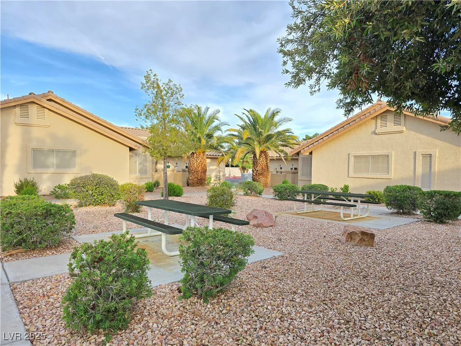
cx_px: 230
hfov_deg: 73.9
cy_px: 173
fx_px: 306
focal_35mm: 23
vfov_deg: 58.9
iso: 12
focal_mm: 6.3
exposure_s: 1/180
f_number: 1.7
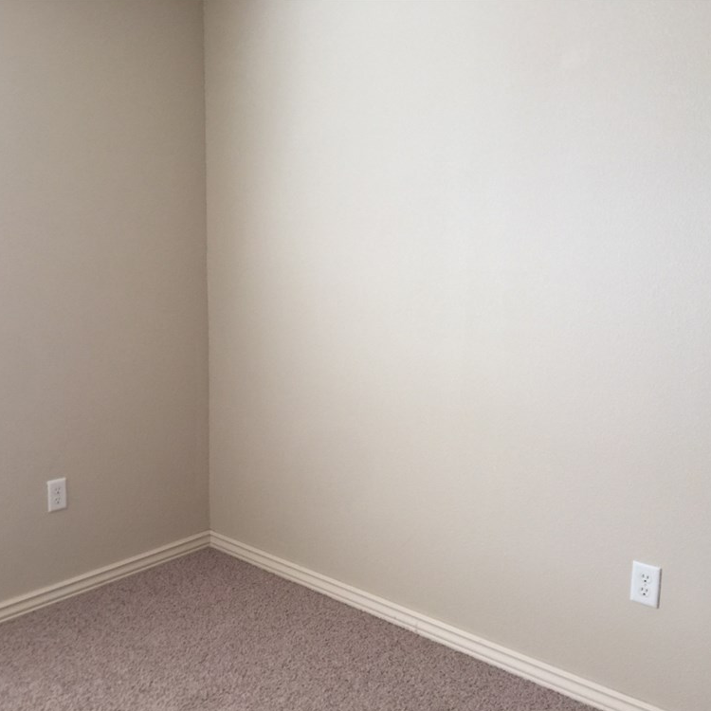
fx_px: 813
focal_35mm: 35
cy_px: 359
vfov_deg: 47.2
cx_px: 277
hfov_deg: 46.9
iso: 40
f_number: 2.2
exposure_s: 1/30
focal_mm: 4.15
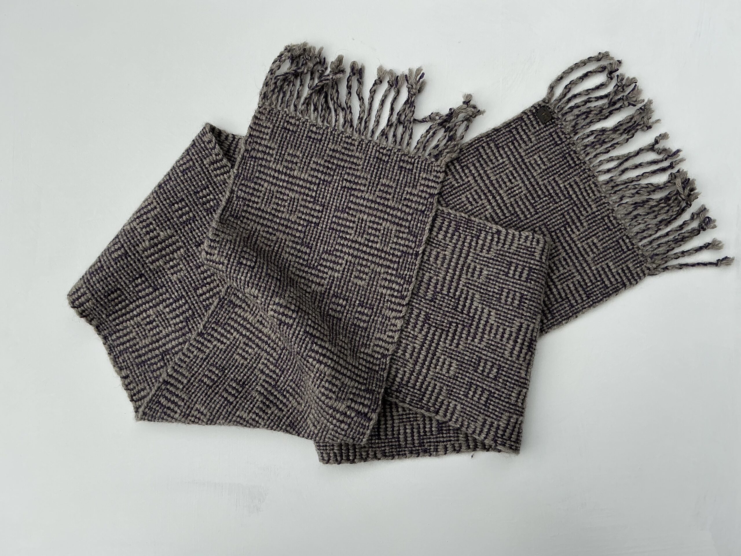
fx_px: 621
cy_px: 278
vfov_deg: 48.2
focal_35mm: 29
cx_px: 370
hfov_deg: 61.7
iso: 25
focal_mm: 3
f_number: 1.8
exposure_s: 1/1534
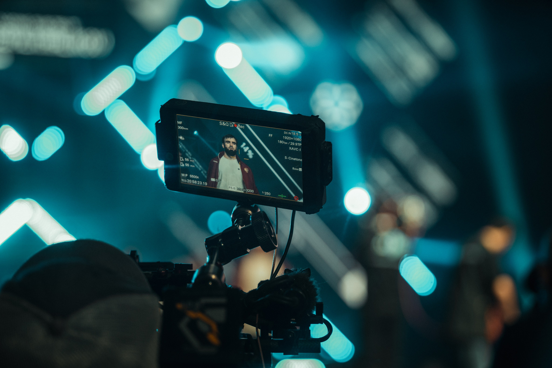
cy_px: 184
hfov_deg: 27.0
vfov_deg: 18.2
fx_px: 1150
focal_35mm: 75
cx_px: 276
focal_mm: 75
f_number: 2.8
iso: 1600
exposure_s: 1/250
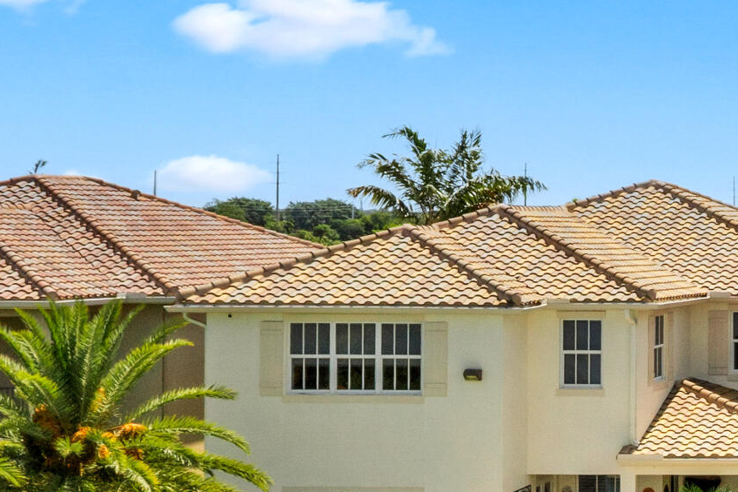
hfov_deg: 17.8
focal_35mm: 99
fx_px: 2029
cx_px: 1191
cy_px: 500
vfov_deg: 13.6
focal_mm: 10.26
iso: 200
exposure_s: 1/640
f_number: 7.1
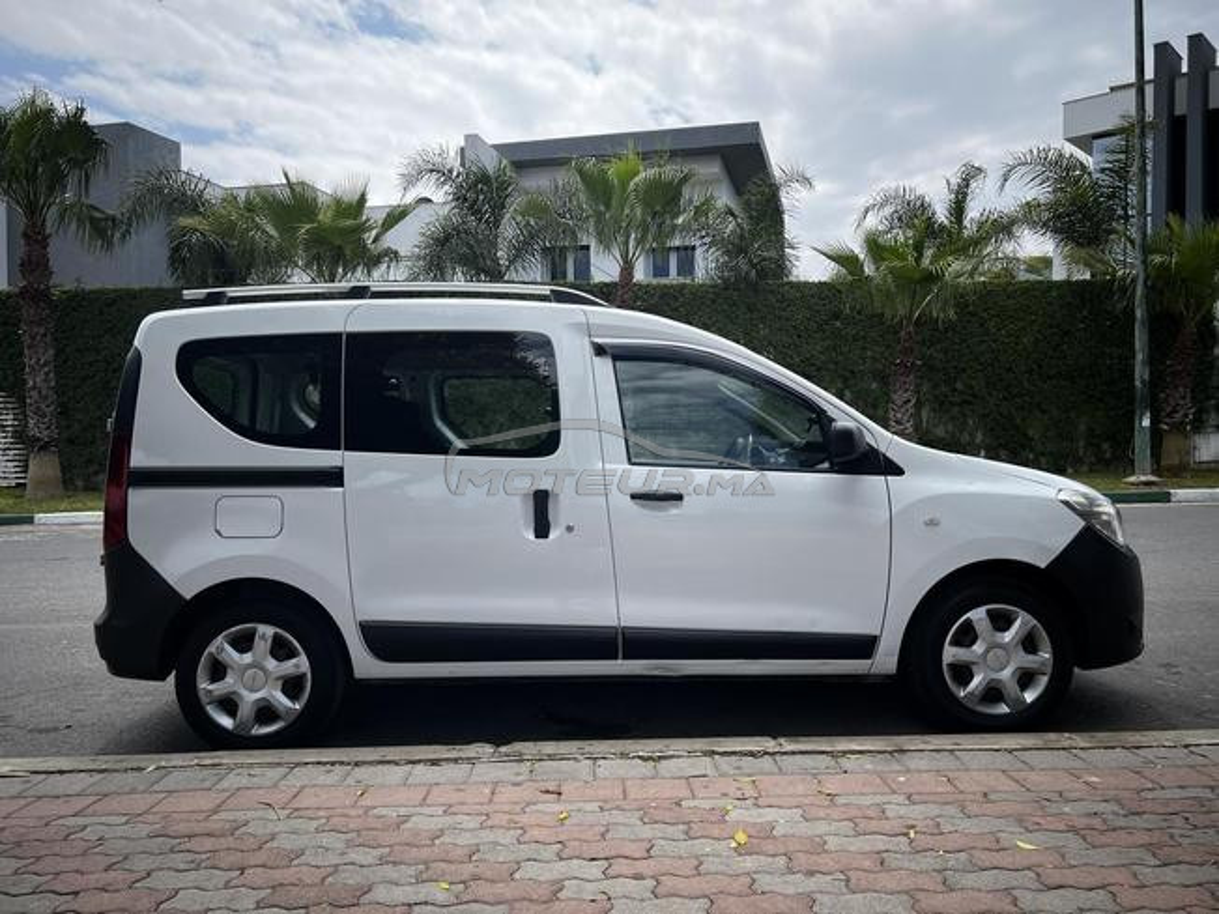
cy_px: 457
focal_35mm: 26
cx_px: 610
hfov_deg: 67.3
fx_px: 916
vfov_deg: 53.1
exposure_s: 1/2994
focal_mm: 5.7
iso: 50
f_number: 1.5
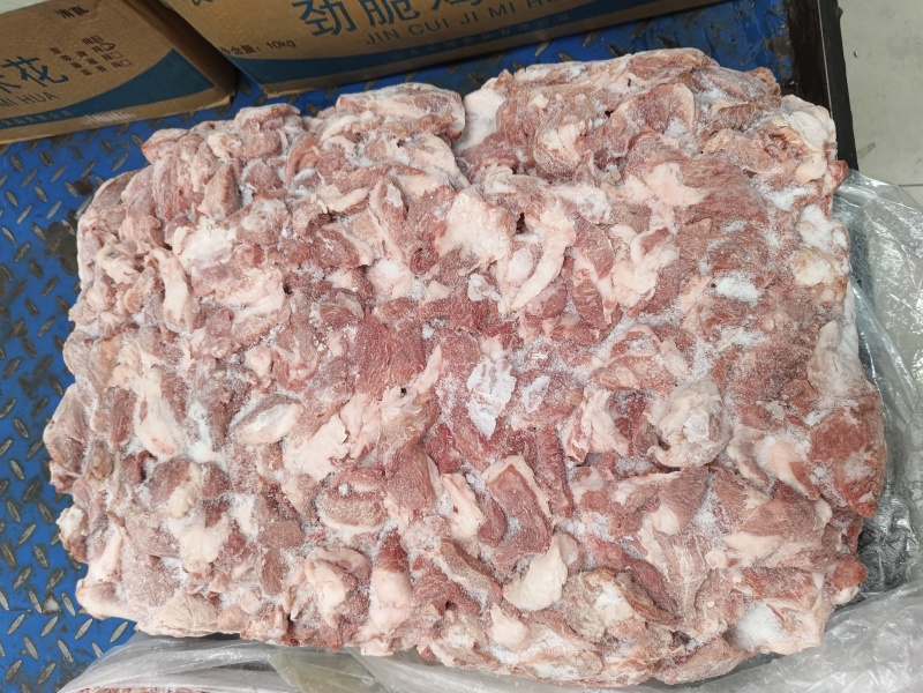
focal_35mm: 24
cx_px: 462
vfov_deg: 56.8
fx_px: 640
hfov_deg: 71.6
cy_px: 346
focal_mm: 5.56
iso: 301
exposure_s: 1/50
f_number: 1.88
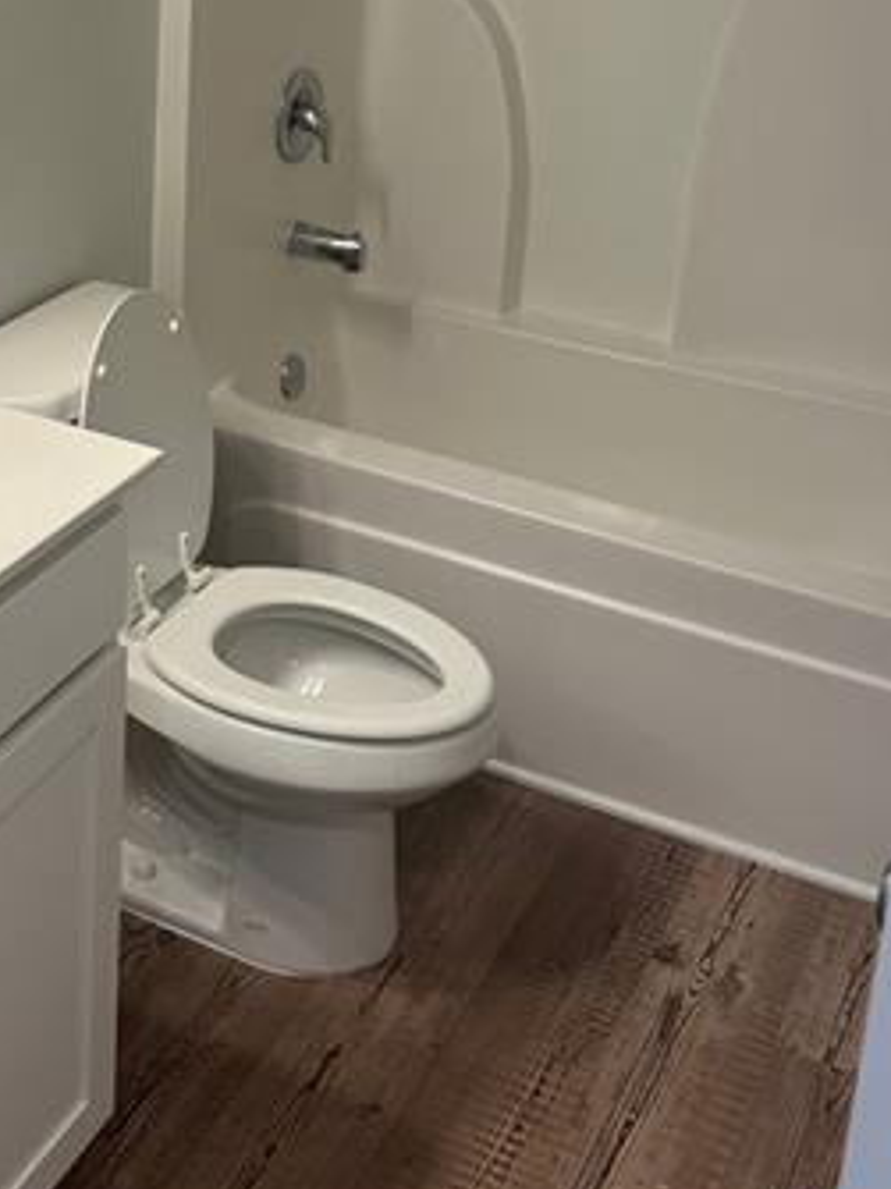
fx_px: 1889
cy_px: 163
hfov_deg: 26.0
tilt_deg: -16.6
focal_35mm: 55
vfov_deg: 33.4
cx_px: 156
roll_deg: -2.5
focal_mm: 6.86
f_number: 1.78
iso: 125
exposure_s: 1/120
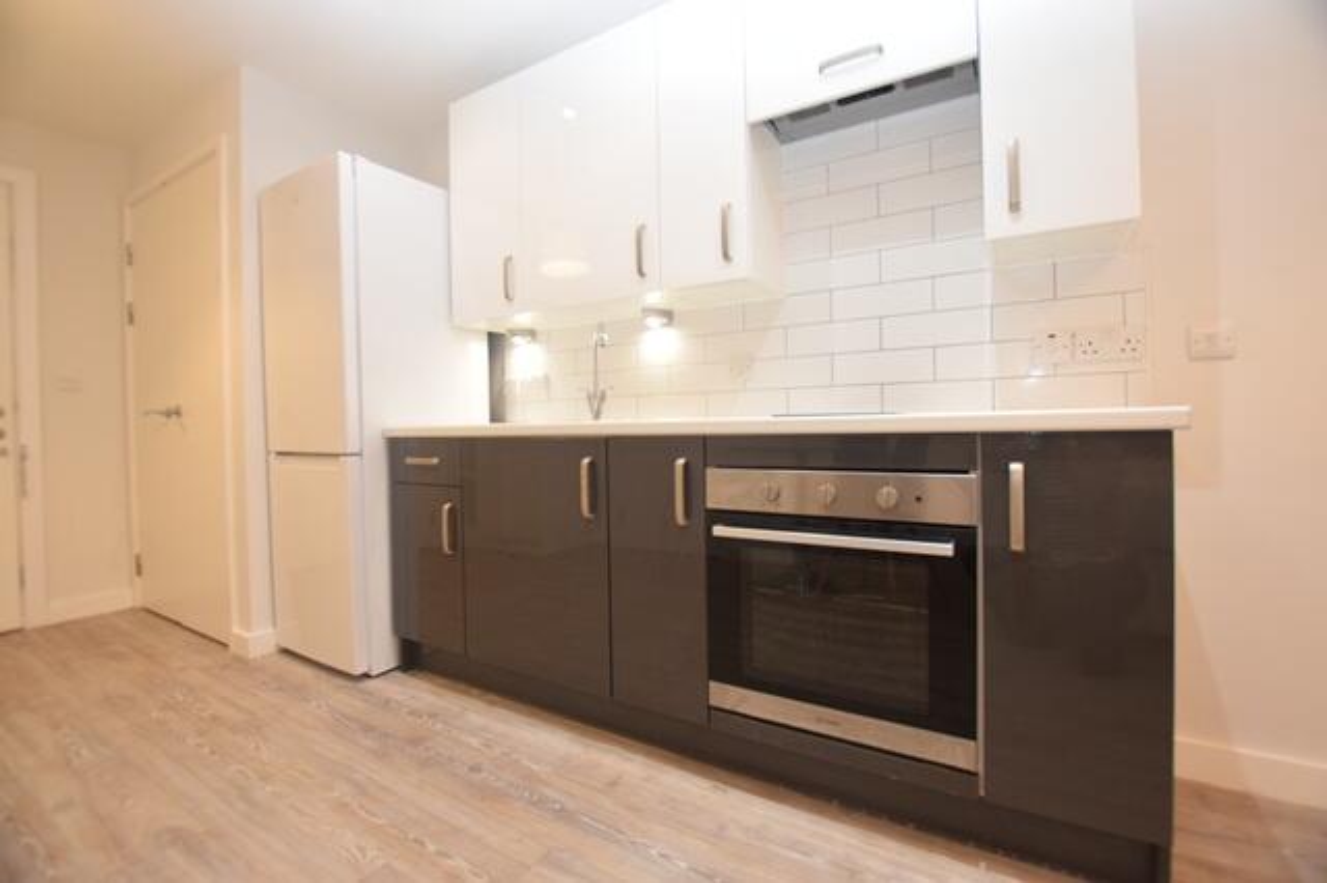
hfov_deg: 100.4
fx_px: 553
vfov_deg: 77.3
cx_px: 664
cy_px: 442
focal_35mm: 15
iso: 800
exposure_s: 1/80
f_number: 4.5
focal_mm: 10
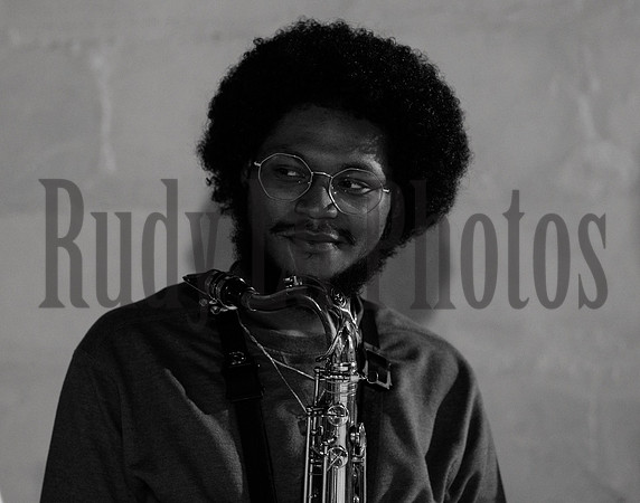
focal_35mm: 259
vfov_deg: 5.9
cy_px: 228
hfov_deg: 7.5
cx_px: 302
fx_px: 4873
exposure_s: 1/25
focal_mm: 200
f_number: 4
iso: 6400
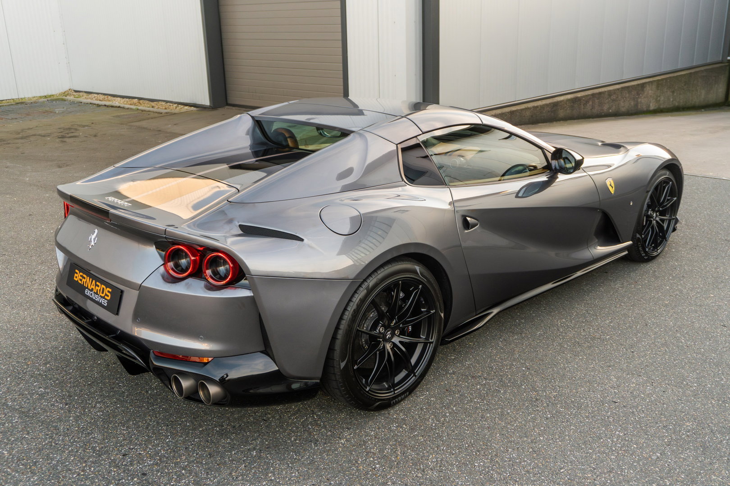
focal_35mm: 33
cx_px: 365
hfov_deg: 57.2
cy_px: 243
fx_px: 669
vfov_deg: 40.0
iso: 800
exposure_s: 1/160
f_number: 4
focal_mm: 22
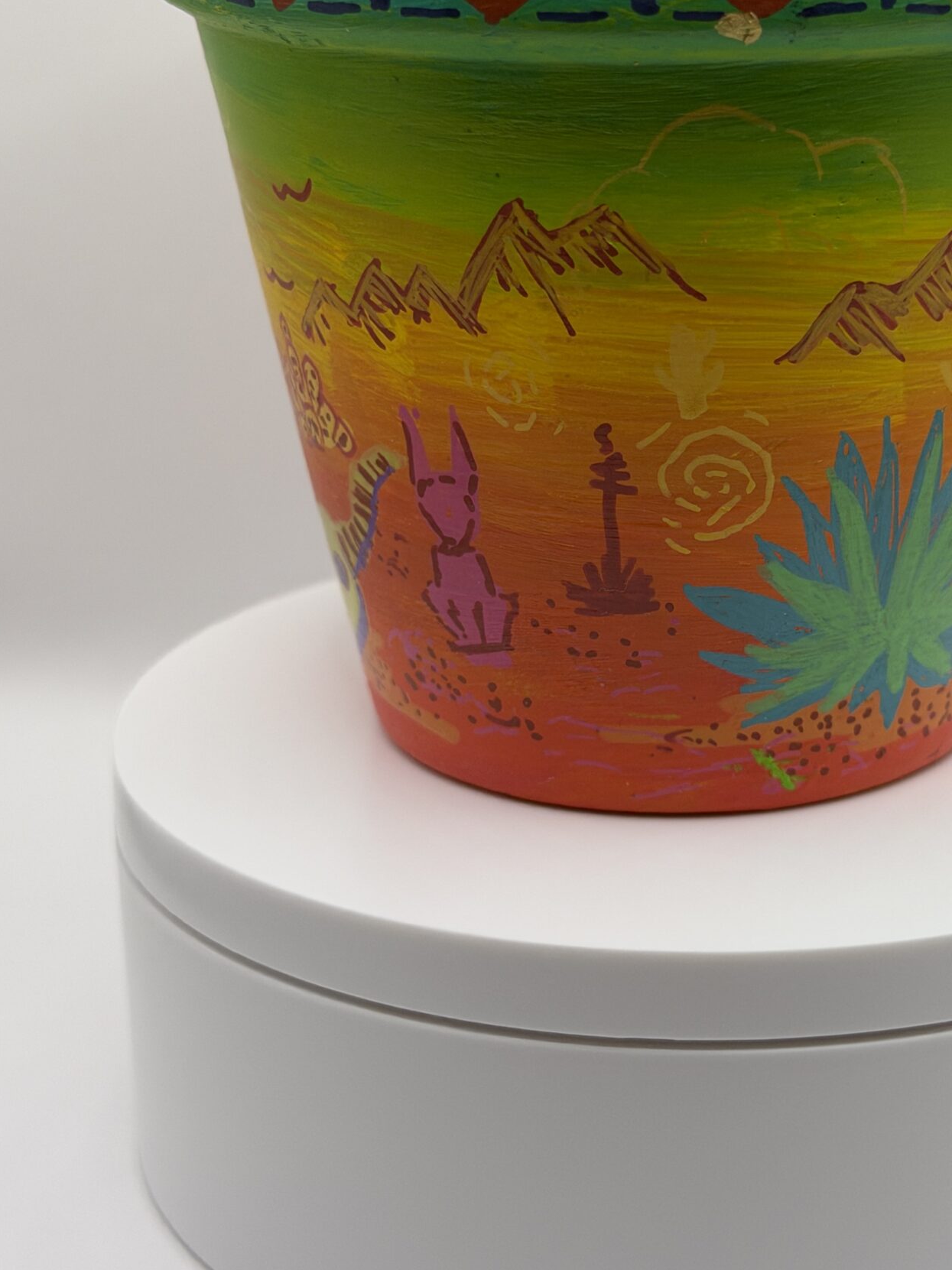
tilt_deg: -16.0
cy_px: 501
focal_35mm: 74
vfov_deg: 26.3
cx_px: 658
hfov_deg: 19.8
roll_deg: -0.6
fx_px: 2715
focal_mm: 6.76
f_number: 1.78
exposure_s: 1/699
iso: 64
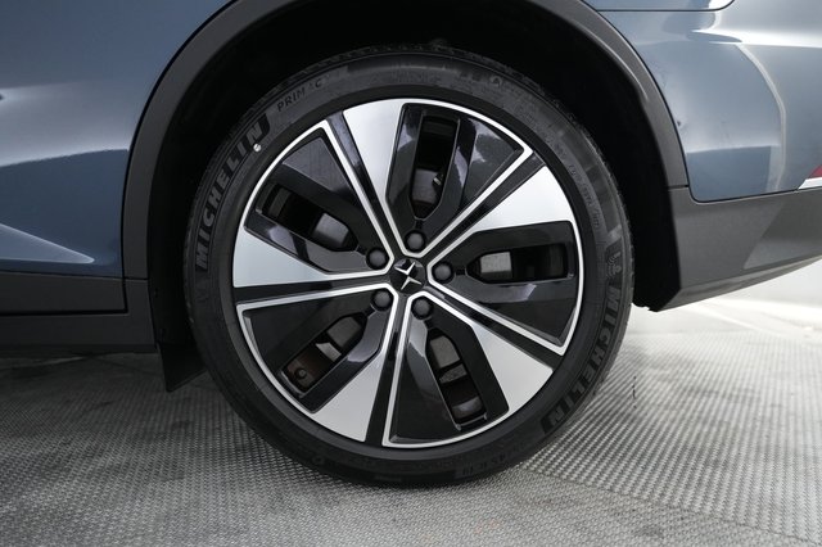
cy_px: 274
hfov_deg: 73.8
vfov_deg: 53.1
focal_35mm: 24
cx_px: 411
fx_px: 548
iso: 4000
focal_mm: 24
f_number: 2.8
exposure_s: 1/160
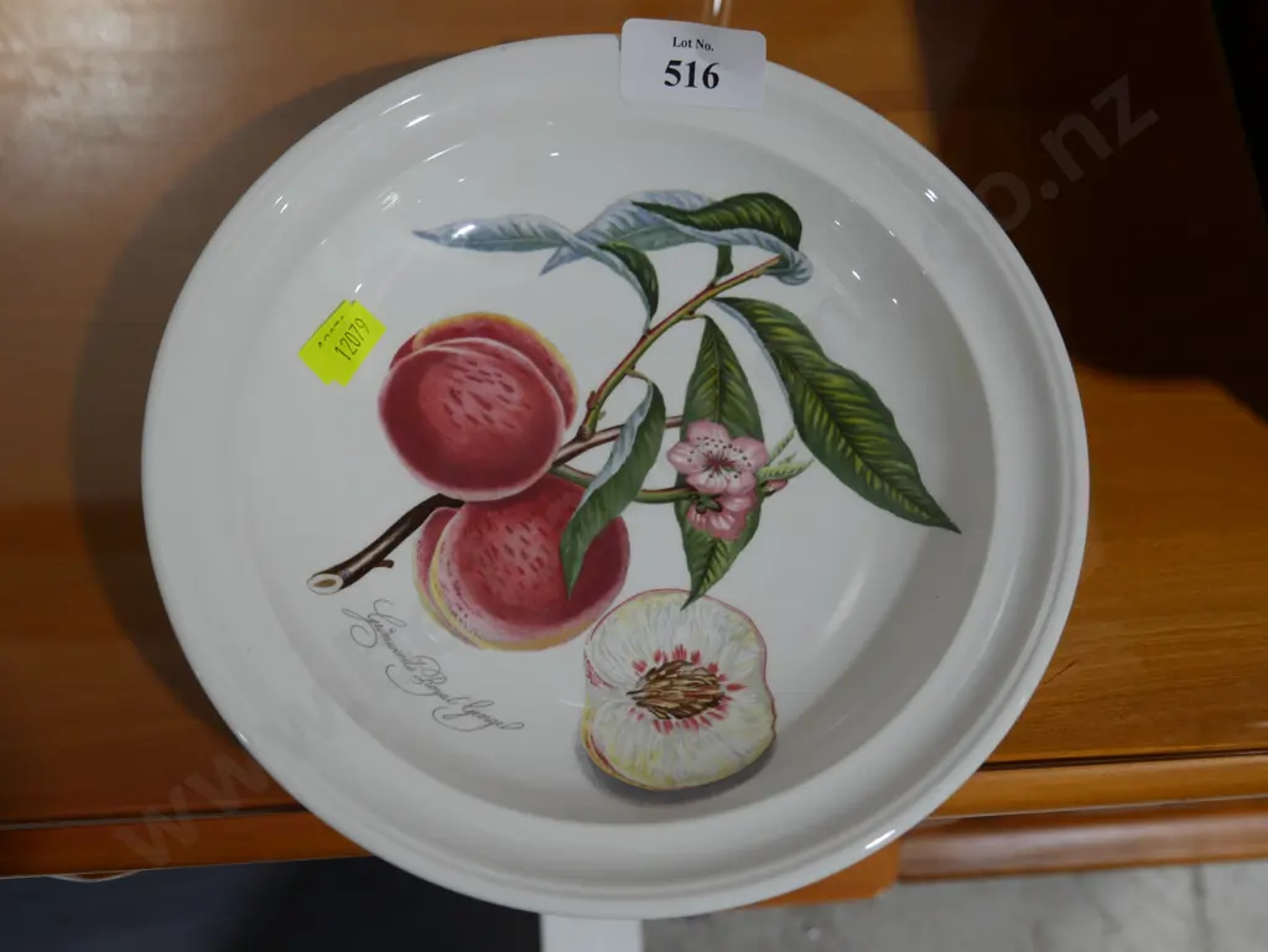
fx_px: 1393
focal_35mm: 38
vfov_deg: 37.8
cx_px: 634
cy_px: 476
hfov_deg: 49.0
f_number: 4.1
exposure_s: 1/60
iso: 250
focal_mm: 19
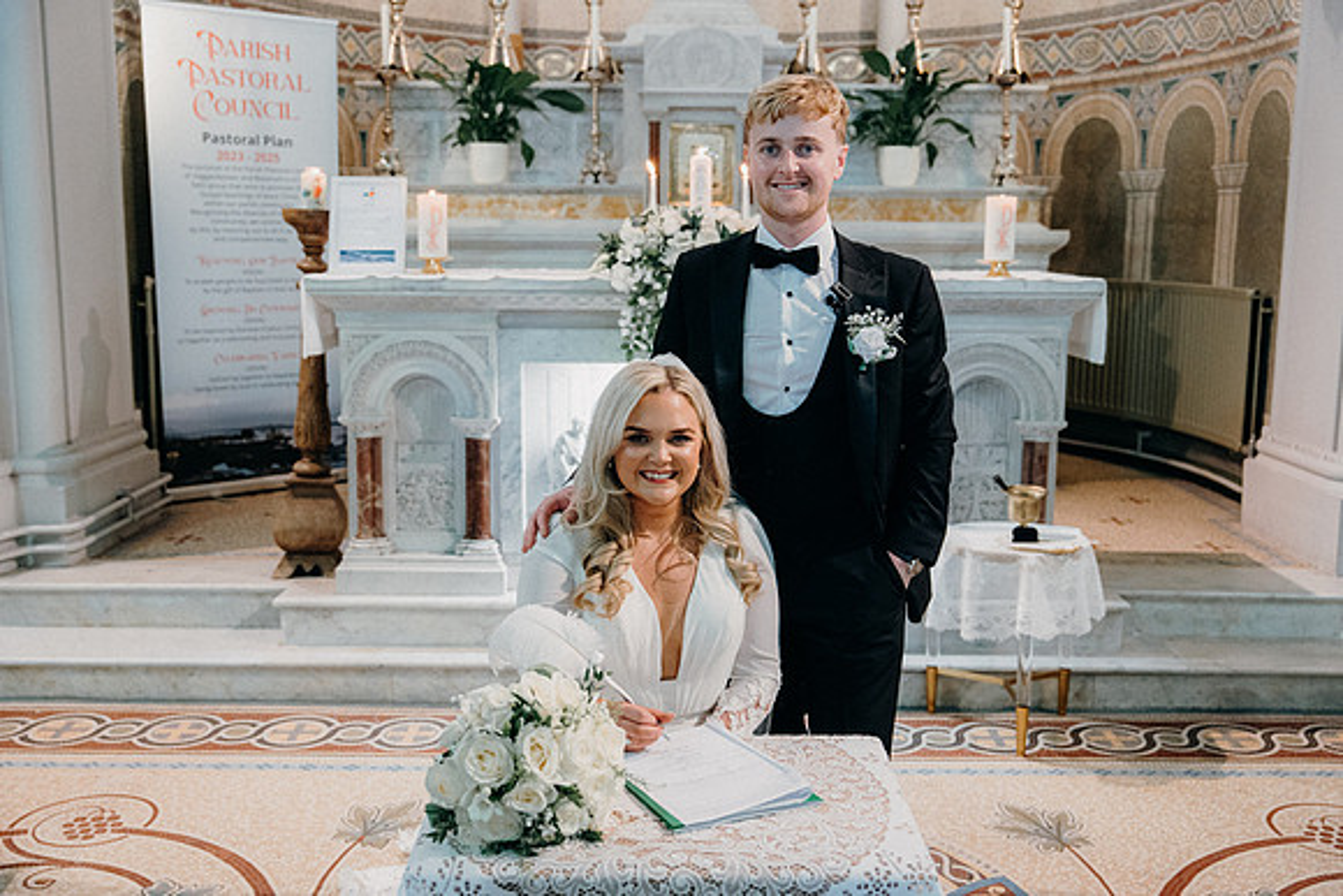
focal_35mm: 37
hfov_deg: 51.9
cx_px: 672
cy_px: 448
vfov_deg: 36.0
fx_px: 1381
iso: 4000
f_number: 3.5
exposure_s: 1/160
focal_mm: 37
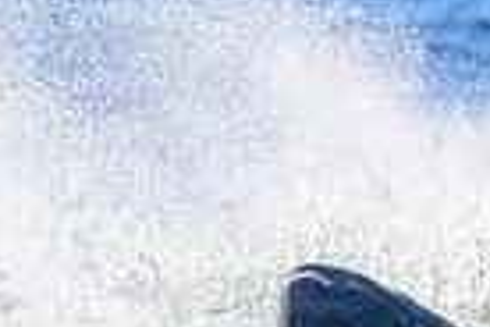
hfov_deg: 0.6
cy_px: 371
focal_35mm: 3352
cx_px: 341
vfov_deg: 0.4
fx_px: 45621
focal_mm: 800
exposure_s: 1/2000
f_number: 11
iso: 1250
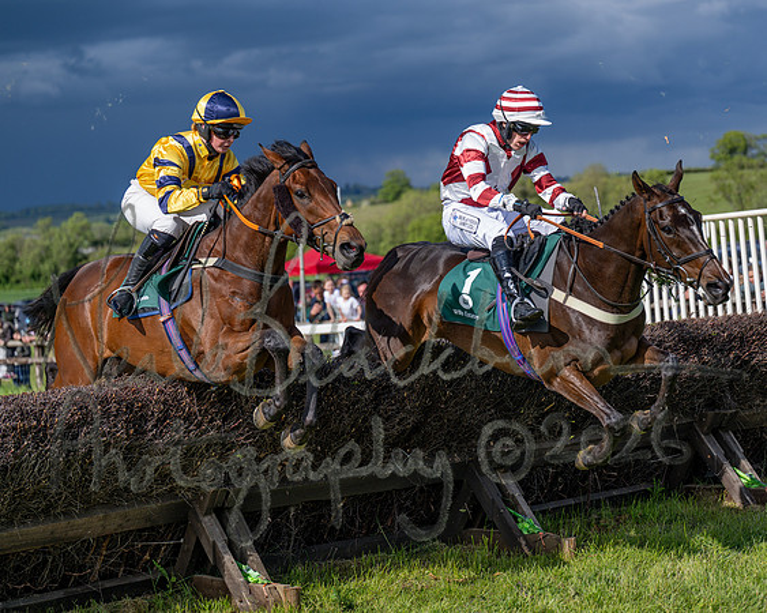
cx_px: 496
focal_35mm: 85
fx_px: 1927
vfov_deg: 18.1
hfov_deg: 22.4
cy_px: 318
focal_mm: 70
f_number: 2.8
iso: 100
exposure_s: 1/2000
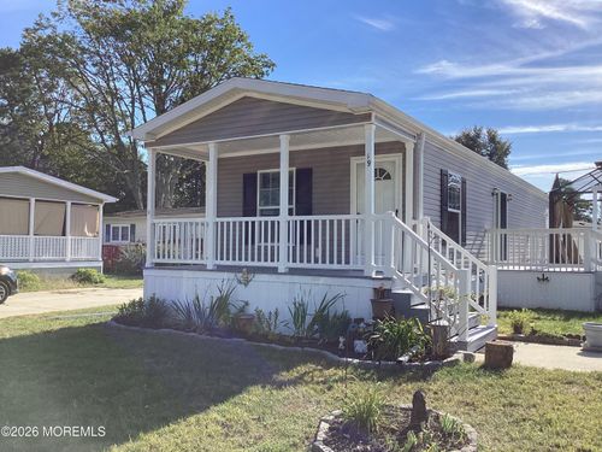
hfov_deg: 58.4
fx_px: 539
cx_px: 301
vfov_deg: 45.4
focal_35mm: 31
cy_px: 226
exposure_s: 1/1235
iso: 25
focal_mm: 3.3
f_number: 2.4
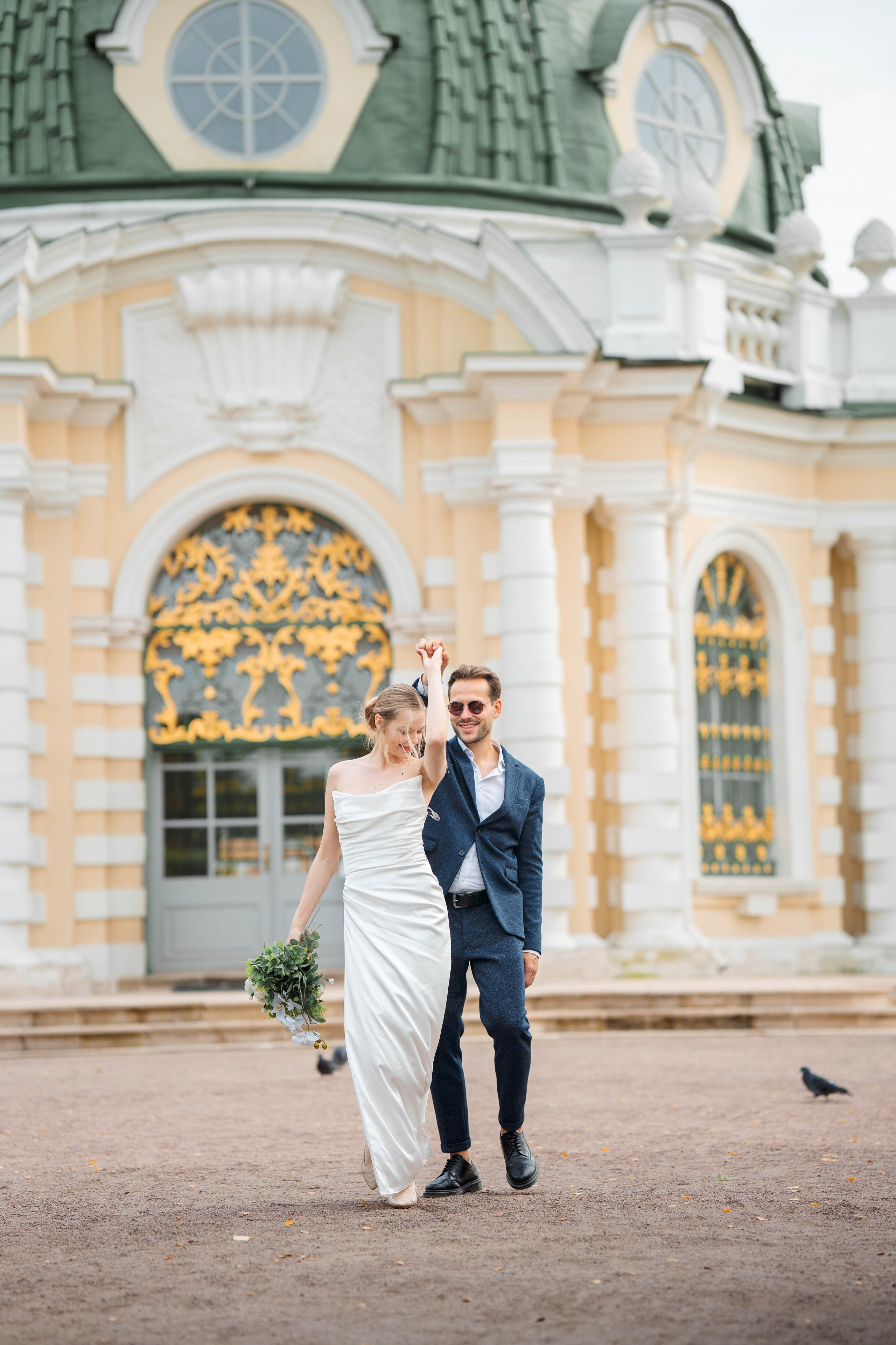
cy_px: 672
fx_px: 3173
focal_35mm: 85
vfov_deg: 23.9
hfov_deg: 16.1
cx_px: 448
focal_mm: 85
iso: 100
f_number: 2
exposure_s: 1/1600
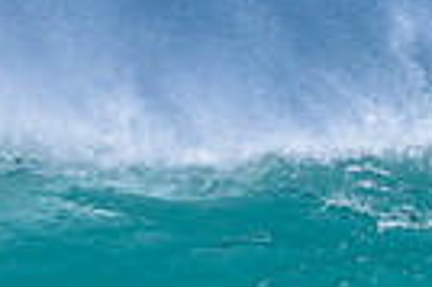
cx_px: 203
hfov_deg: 0.9
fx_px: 29076
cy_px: 460
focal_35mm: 2426
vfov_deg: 0.6
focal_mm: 560
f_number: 8
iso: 560
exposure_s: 1/2000
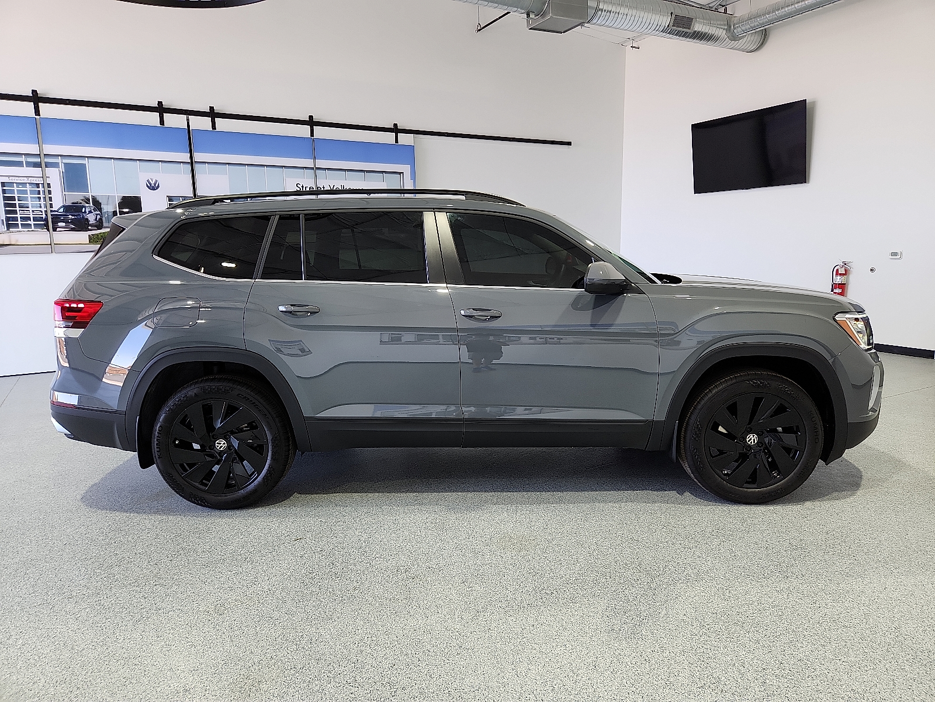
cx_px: 468
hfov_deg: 73.9
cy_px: 351
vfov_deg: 58.9
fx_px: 621
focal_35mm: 23
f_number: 1.8
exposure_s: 1/59.2
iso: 65
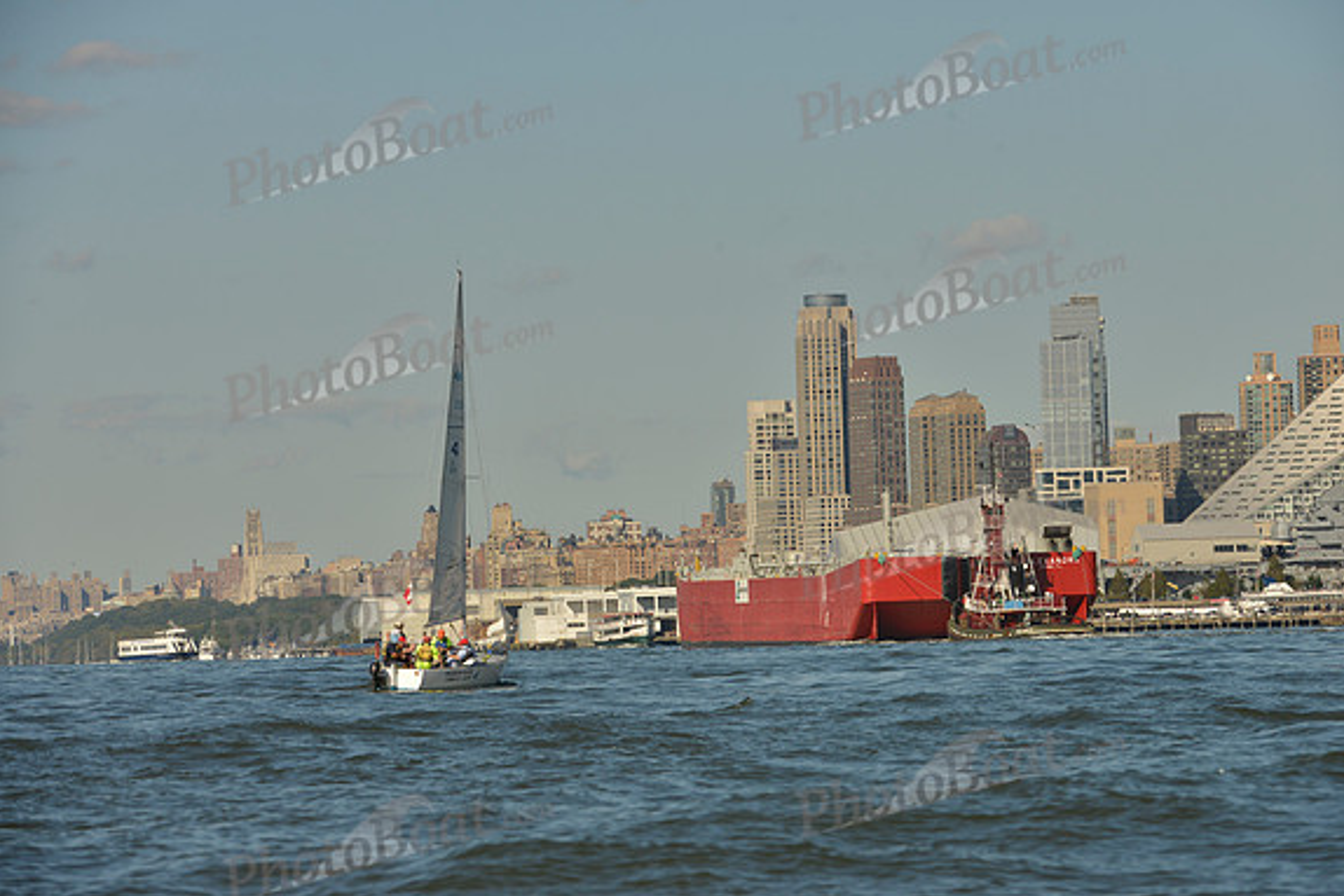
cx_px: 677
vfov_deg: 6.8
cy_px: 450
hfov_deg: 10.2
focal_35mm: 202
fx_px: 7543
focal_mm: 200
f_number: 8
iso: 200
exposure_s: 1/1000
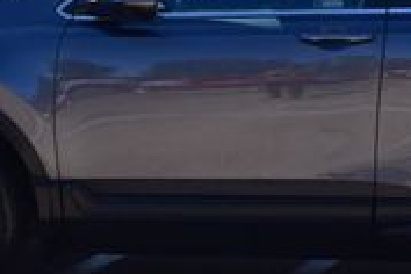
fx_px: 1550
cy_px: 33
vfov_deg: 10.1
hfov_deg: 15.0
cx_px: 332
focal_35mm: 136
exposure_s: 1/400
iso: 400
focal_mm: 25
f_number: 11
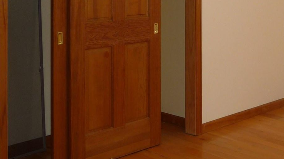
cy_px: -33
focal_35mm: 69
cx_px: 283
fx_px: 520
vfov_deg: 16.7
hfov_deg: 28.7
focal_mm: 4.7
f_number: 3.3
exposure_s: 1/50
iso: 100
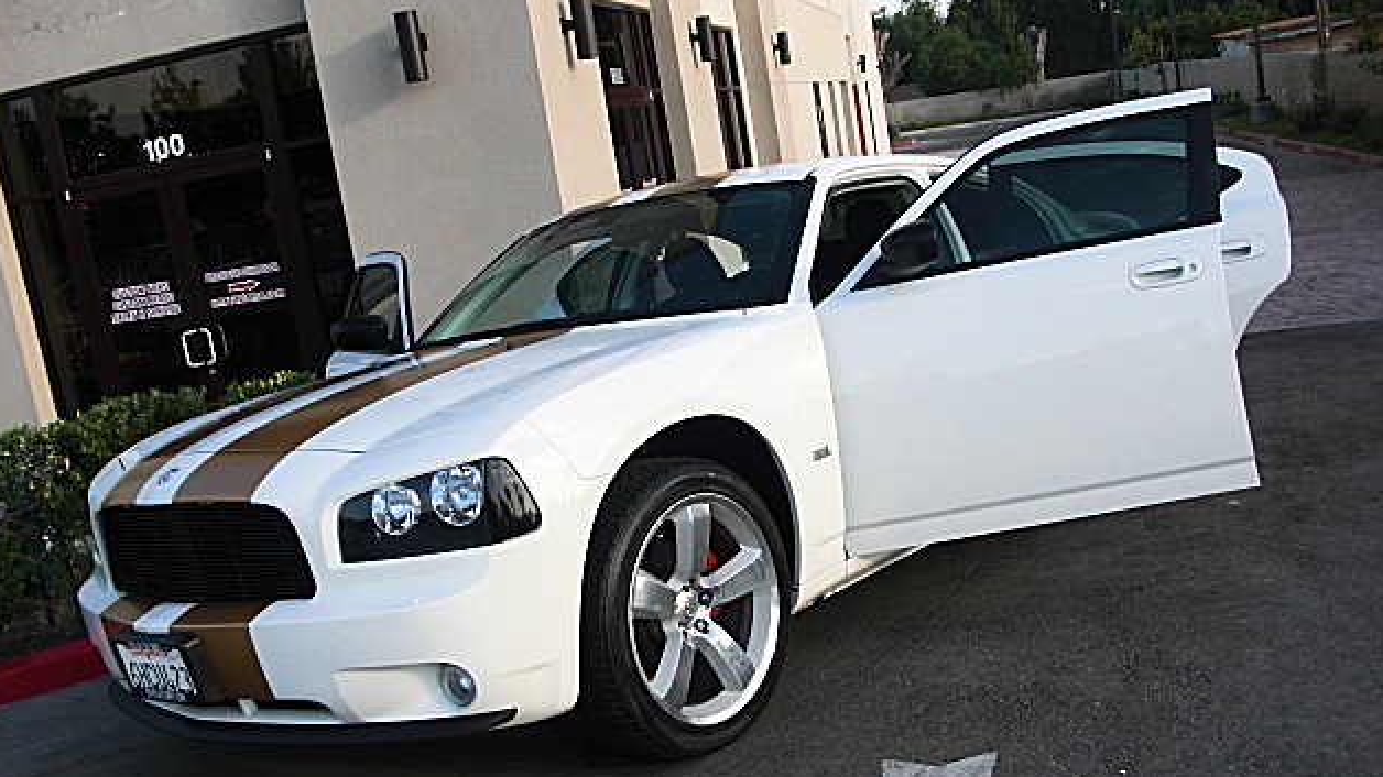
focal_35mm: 40
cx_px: 683
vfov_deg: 29.7
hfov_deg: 50.5
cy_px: 420
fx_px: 1467
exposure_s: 1/400
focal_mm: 6.3
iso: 50
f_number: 2.8
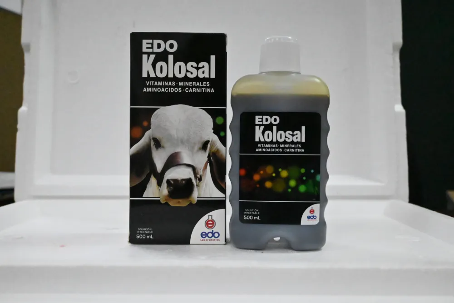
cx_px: 227
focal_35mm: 34
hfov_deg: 56.1
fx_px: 426
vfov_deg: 39.2
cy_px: 152
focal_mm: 22.5
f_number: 4
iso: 18000
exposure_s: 1/2500
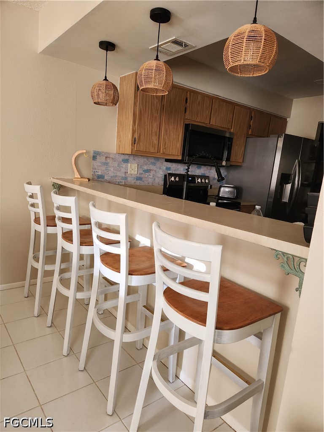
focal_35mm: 23
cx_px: 162
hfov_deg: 58.9
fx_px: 287
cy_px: 216
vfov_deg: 73.9
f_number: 1.8
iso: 320
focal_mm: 5.4
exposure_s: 1/120
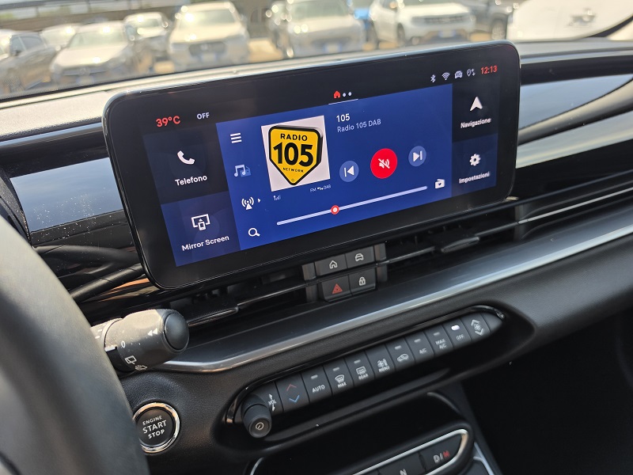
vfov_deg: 58.9
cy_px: 238
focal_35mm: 23
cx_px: 316
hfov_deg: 73.9
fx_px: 421
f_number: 1.4
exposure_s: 1/359
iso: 20
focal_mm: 6.5
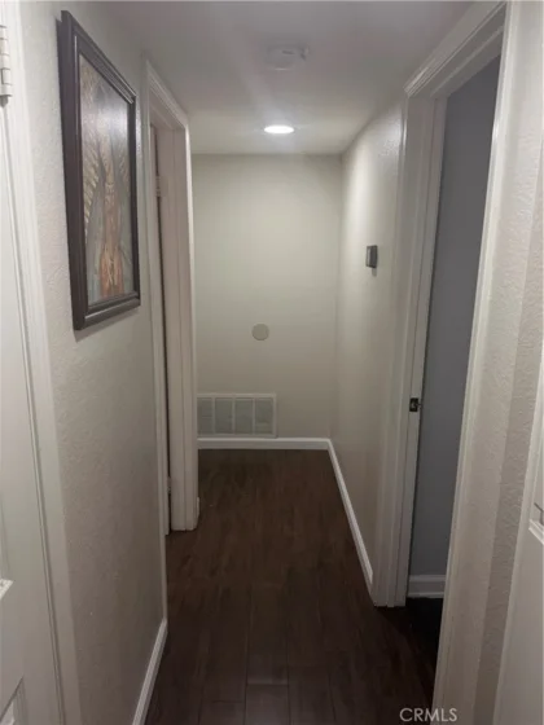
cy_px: 362
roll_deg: -1.3
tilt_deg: -11.4
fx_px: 503
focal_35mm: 24
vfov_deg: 71.6
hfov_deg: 56.8
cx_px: 272
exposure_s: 1/120
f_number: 1.78
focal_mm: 6.76
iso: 125
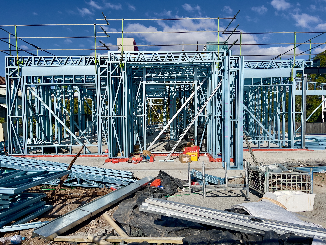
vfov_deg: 53.1
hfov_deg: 67.3
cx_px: 163
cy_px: 122
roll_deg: +0.4
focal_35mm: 26
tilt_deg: -2.8
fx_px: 245
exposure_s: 1/9434
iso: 50
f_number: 1.5
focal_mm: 5.7
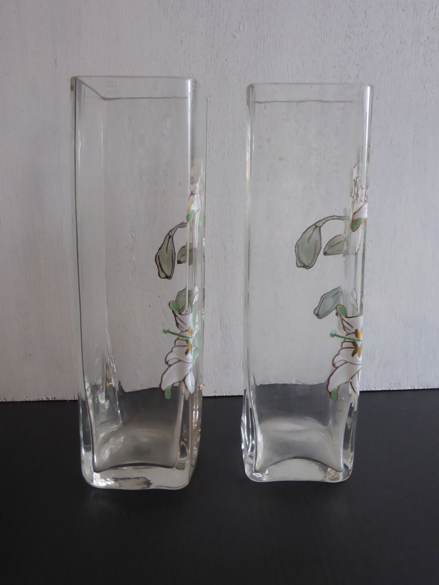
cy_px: 292
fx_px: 575
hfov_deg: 41.8
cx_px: 220
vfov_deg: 54.0
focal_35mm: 34
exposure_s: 1/60
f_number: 3.7
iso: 320
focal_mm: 6.1
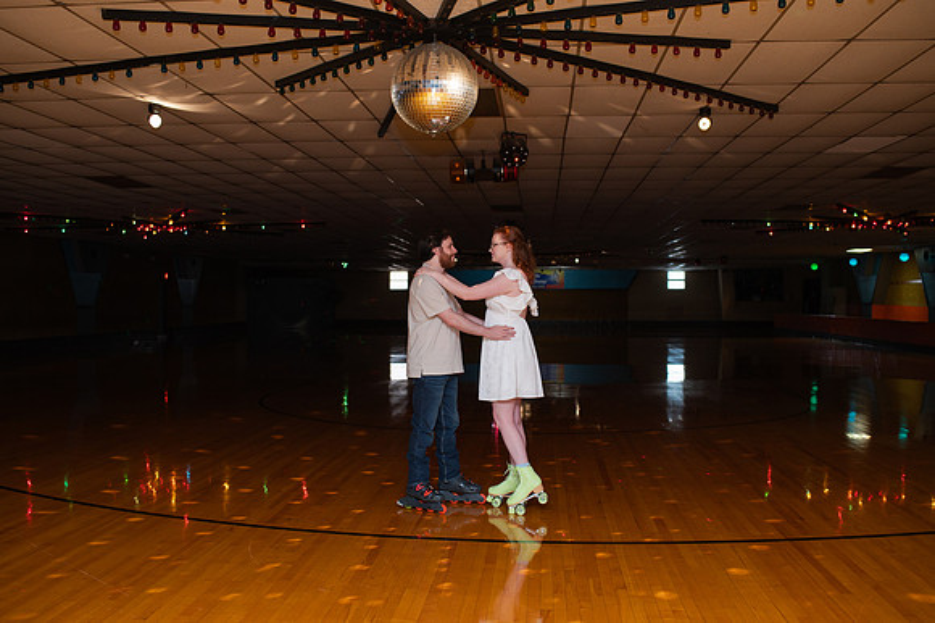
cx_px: 463
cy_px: 320
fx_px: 940
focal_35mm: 36
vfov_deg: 36.6
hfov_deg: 52.9
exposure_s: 1/200
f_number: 3.2
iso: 1000
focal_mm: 35
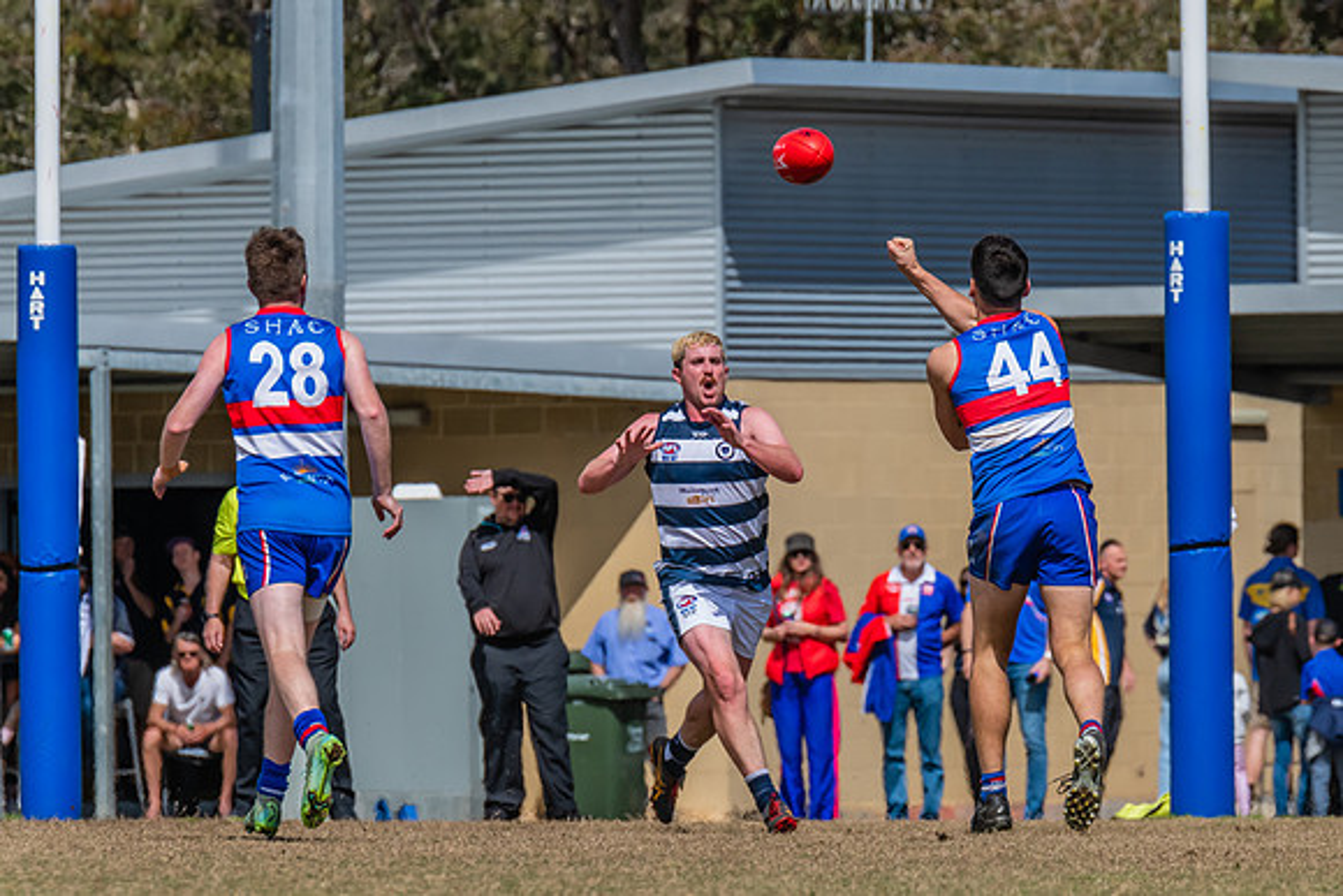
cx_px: 916
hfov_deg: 3.5
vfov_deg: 2.3
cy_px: 493
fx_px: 21899
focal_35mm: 587
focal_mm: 420
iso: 800
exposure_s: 1/1600
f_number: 11
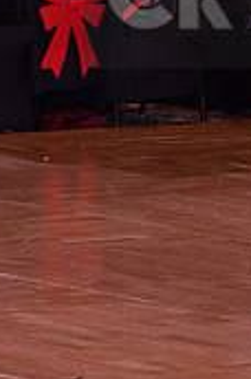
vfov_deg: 4.9
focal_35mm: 421
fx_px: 4420
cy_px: -4
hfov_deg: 3.2
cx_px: 389
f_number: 7.1
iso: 2000
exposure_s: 1/250
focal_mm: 125
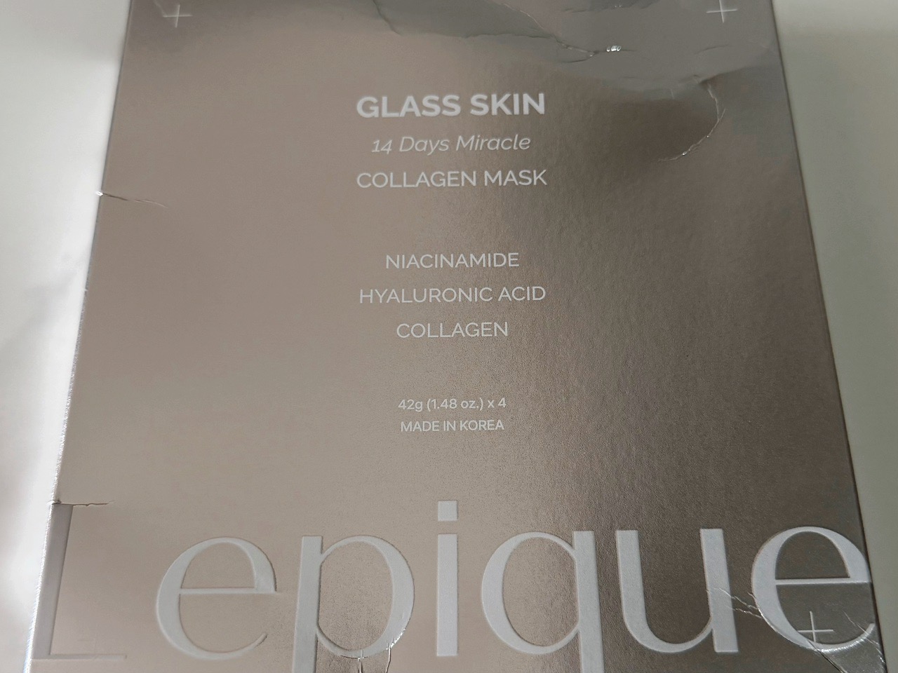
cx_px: 449
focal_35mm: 24
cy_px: 336
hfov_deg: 71.6
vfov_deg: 56.8
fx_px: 623
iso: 200
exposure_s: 1/73
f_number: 1.78
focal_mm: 6.76
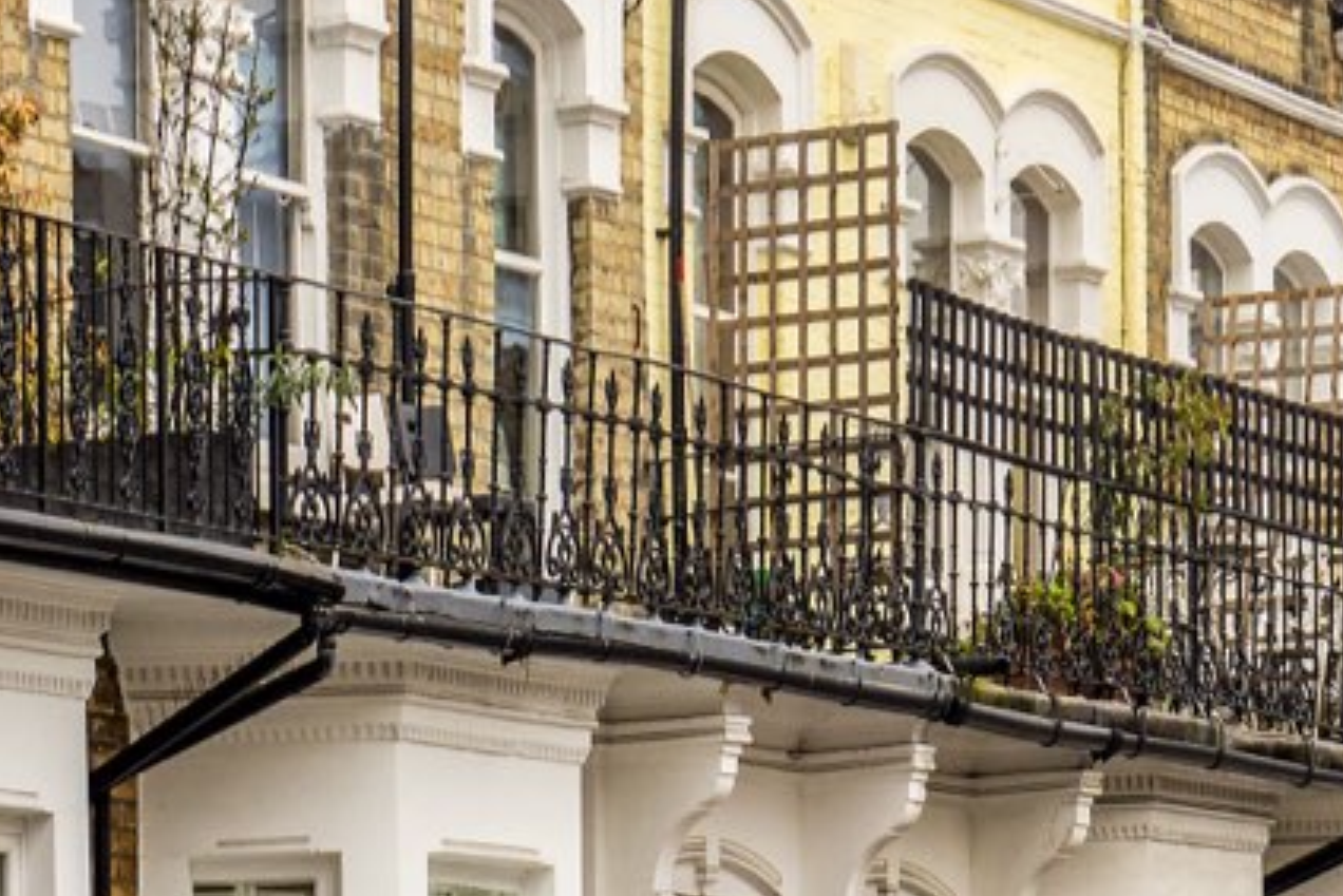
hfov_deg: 12.3
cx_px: 1403
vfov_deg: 8.2
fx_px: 6157
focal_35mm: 165
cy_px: -307
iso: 200
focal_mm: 50
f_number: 8
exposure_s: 1/200
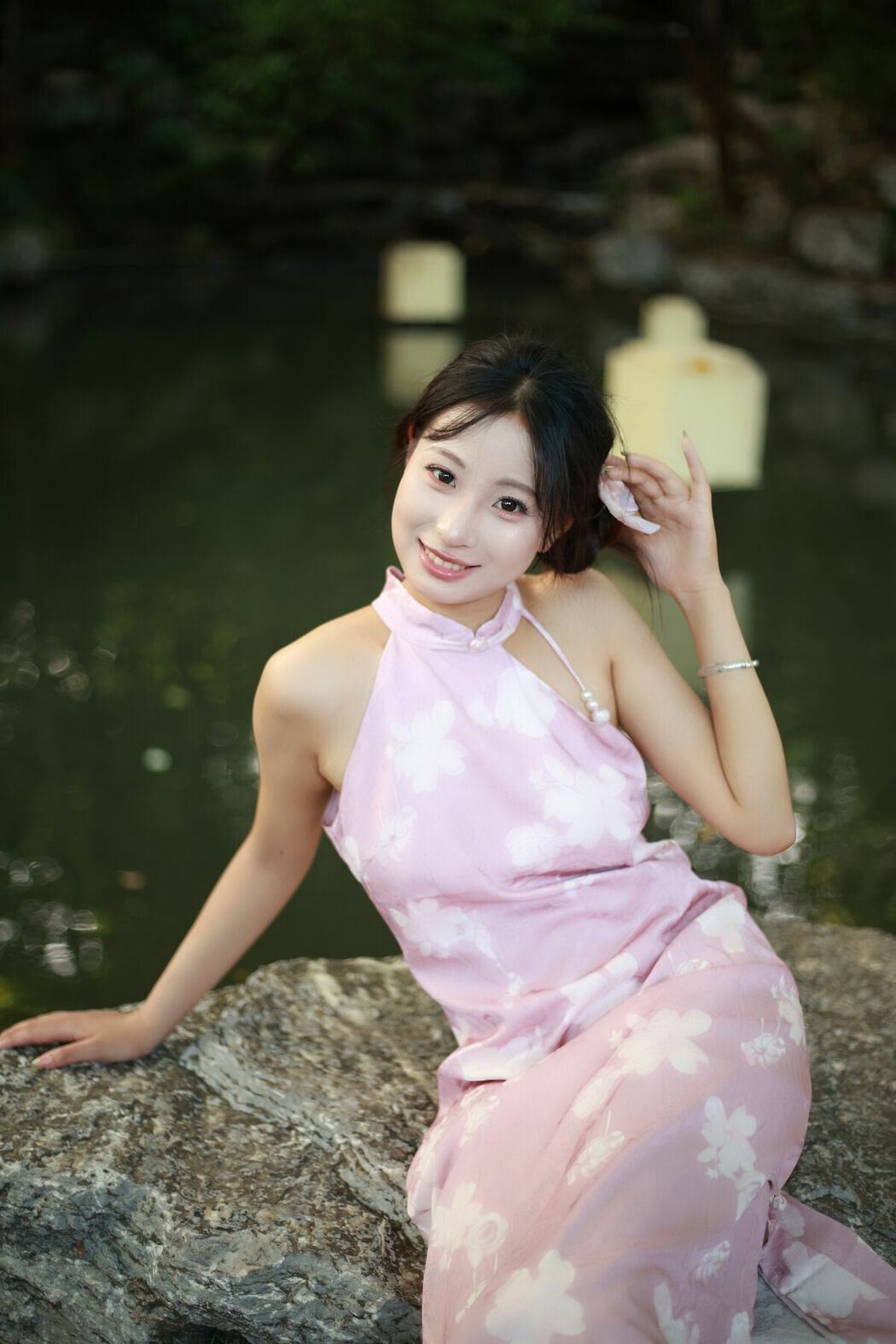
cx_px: 448
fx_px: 1829
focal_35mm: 49
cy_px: 672
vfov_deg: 40.3
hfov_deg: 27.5
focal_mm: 50
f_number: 1.8
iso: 640
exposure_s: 1/200
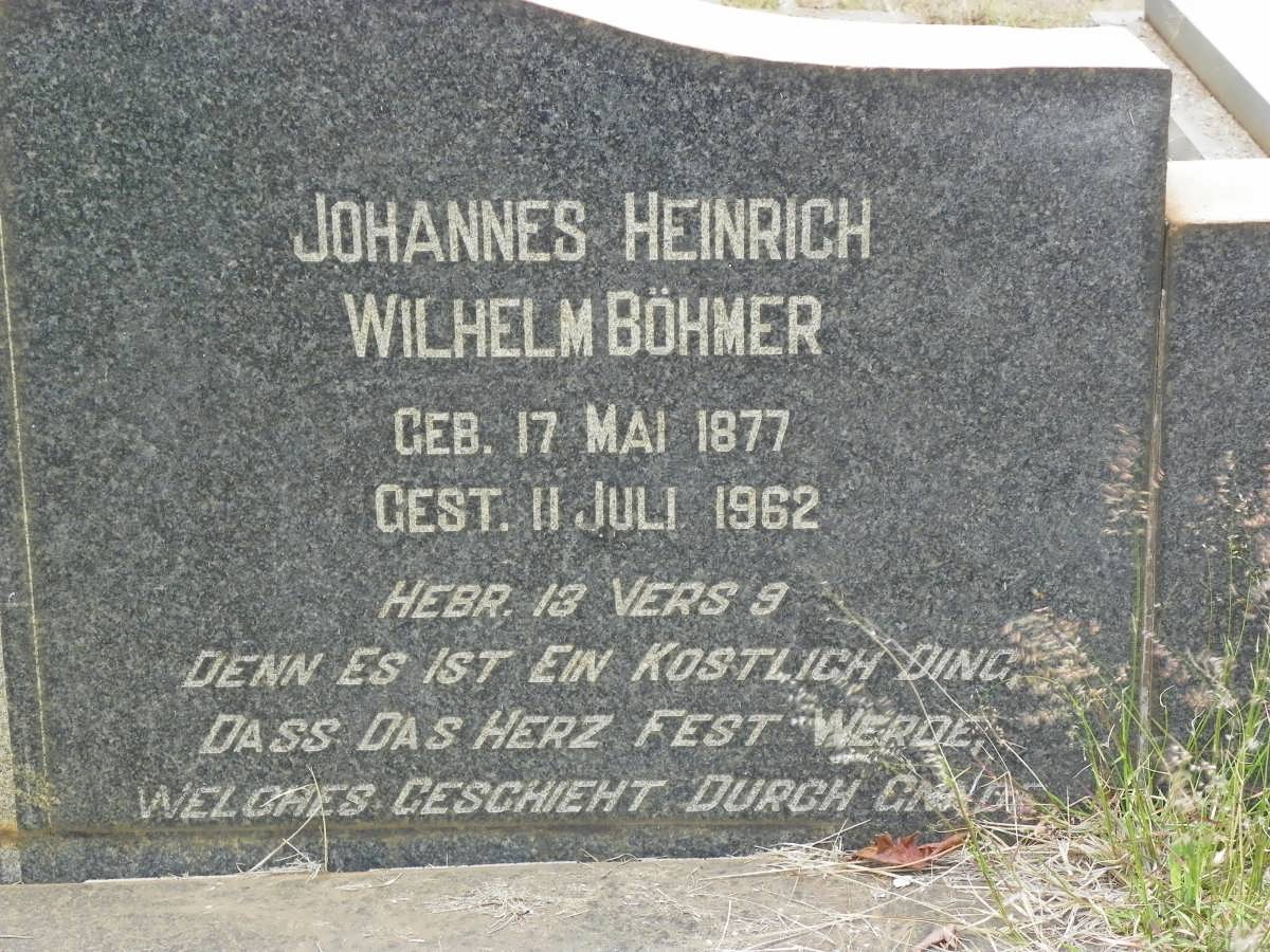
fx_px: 3045
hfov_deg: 23.6
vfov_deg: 17.8
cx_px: 635
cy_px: 476
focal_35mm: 83
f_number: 4
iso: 125
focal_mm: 14.7
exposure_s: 1/40
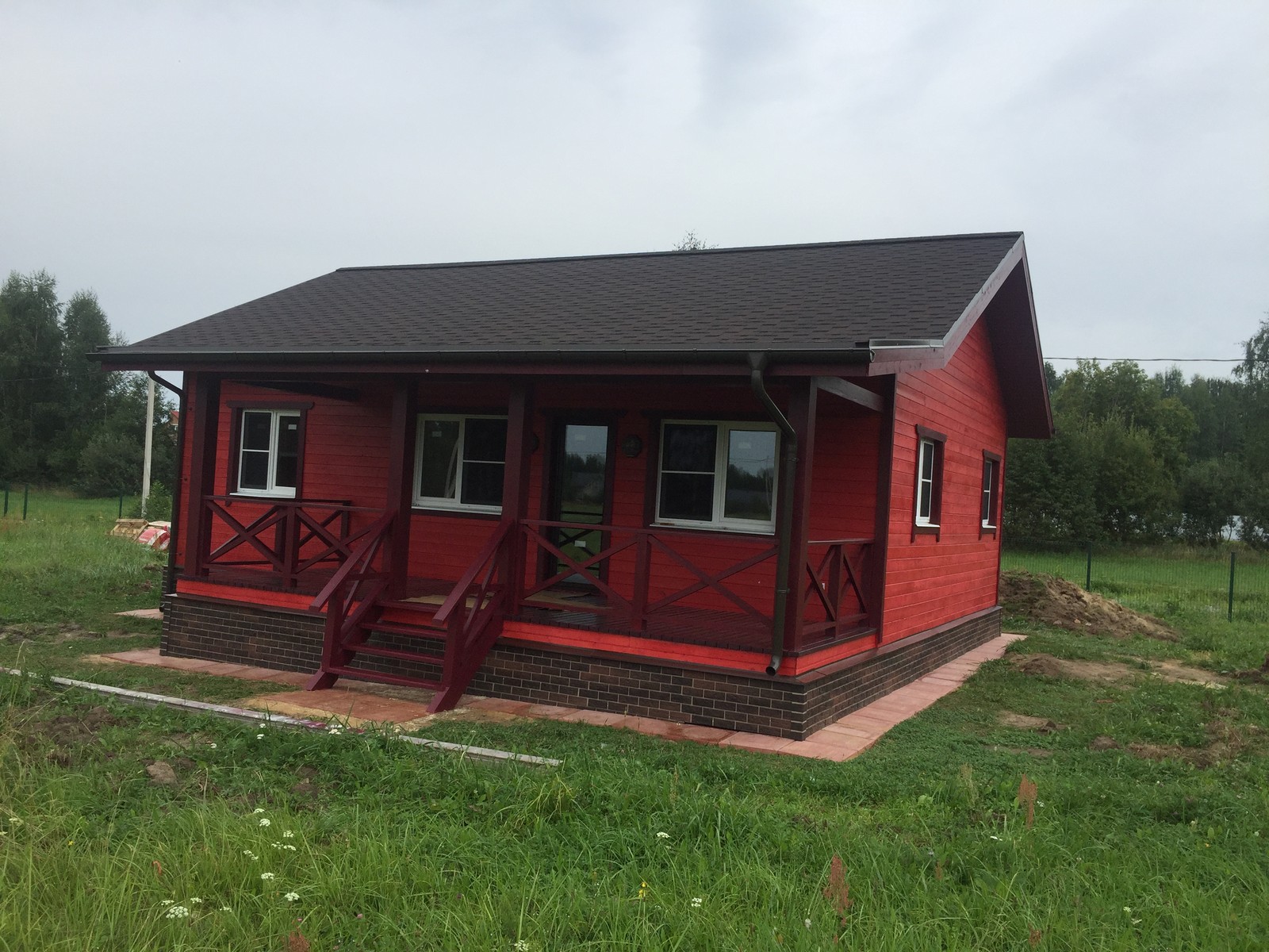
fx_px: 1063
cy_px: 476
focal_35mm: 29
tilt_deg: +0.3
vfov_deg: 48.2
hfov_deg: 61.7
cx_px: 634
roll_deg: -3.5
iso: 32
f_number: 2.2
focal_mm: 4.15
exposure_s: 1/1199
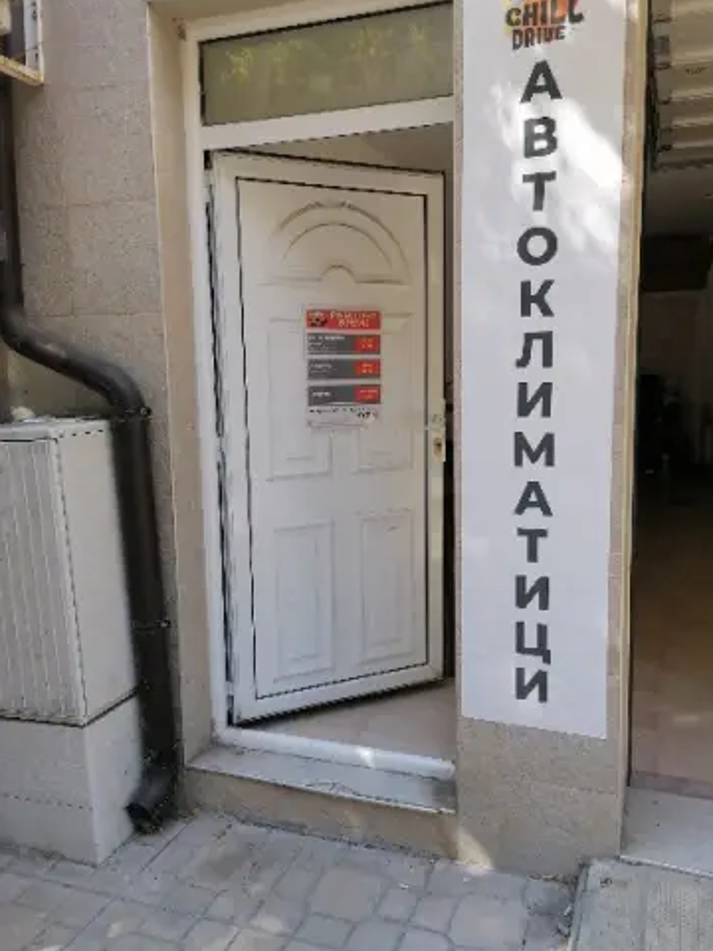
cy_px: 467
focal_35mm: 30
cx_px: 392
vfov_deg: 60.0
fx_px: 824
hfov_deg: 46.7
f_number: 1.8
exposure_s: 1/198
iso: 50
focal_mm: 4.75
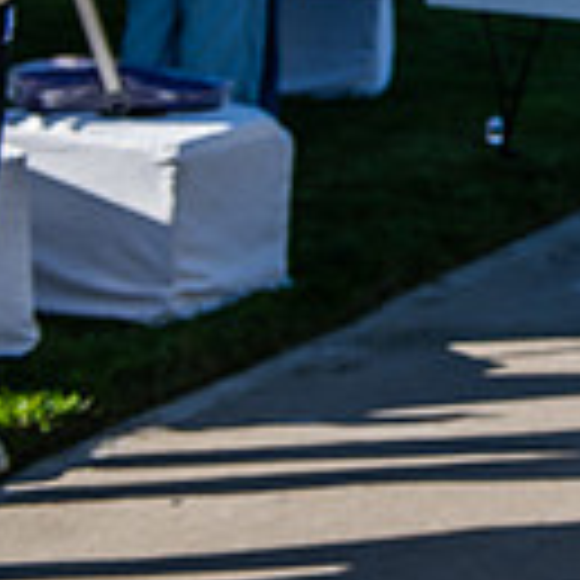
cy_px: -164
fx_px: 2749
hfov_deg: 10.9
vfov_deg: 11.7
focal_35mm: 145
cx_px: 1182
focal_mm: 38
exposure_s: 1/640
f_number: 4
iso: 64
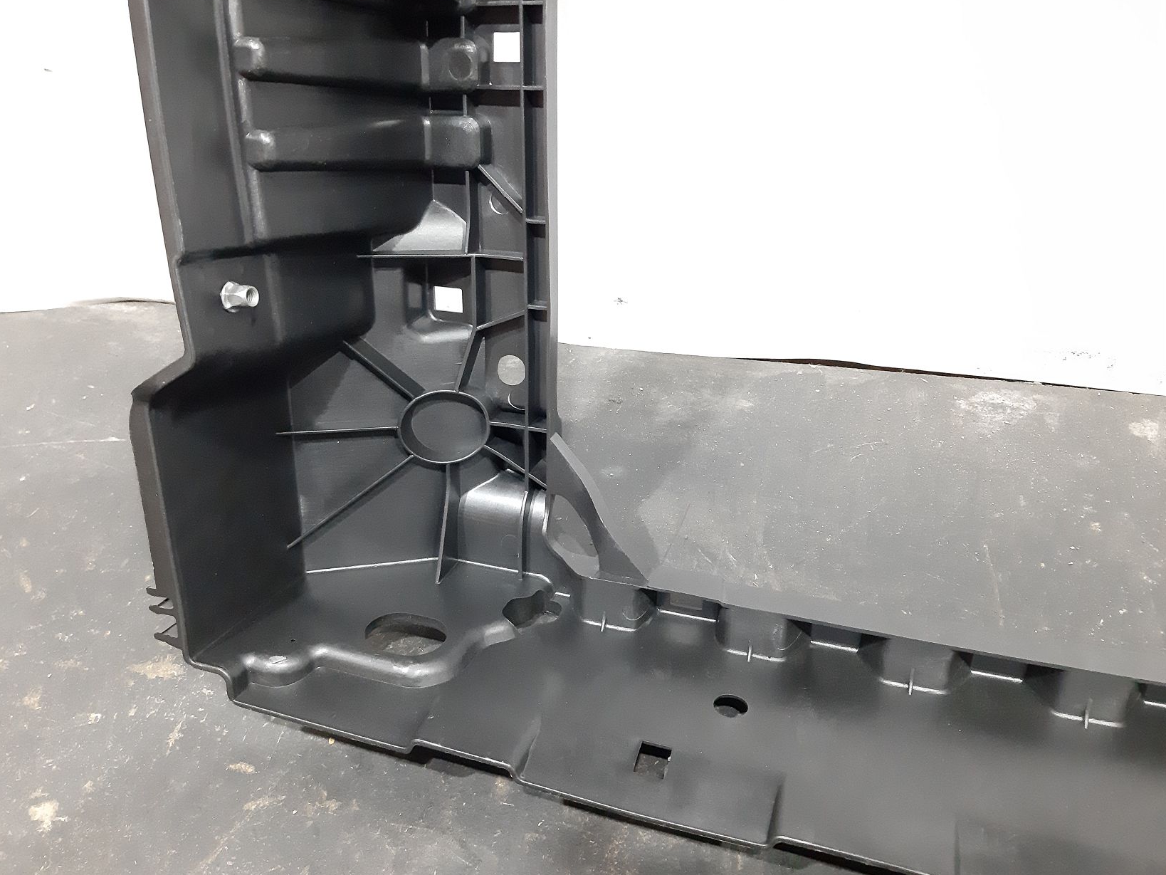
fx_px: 943
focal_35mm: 28
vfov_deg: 49.8
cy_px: 431
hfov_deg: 63.4
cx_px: 566
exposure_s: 1/25
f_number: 1.7
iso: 800
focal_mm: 3.93
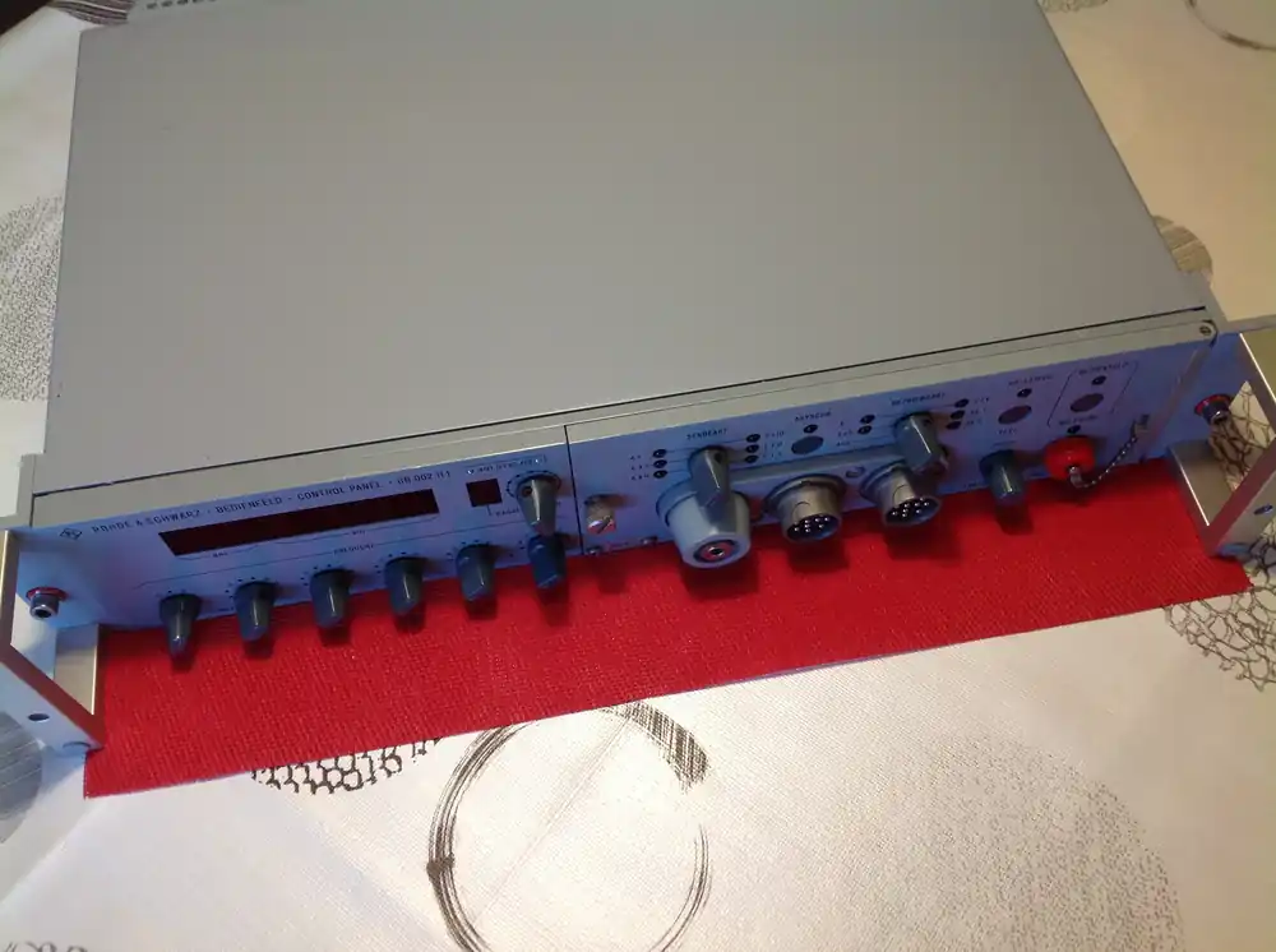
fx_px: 1288
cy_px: 476
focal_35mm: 35
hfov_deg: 52.7
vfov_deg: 40.6
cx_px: 638
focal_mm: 4.28
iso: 50
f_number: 2.4
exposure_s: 1/20
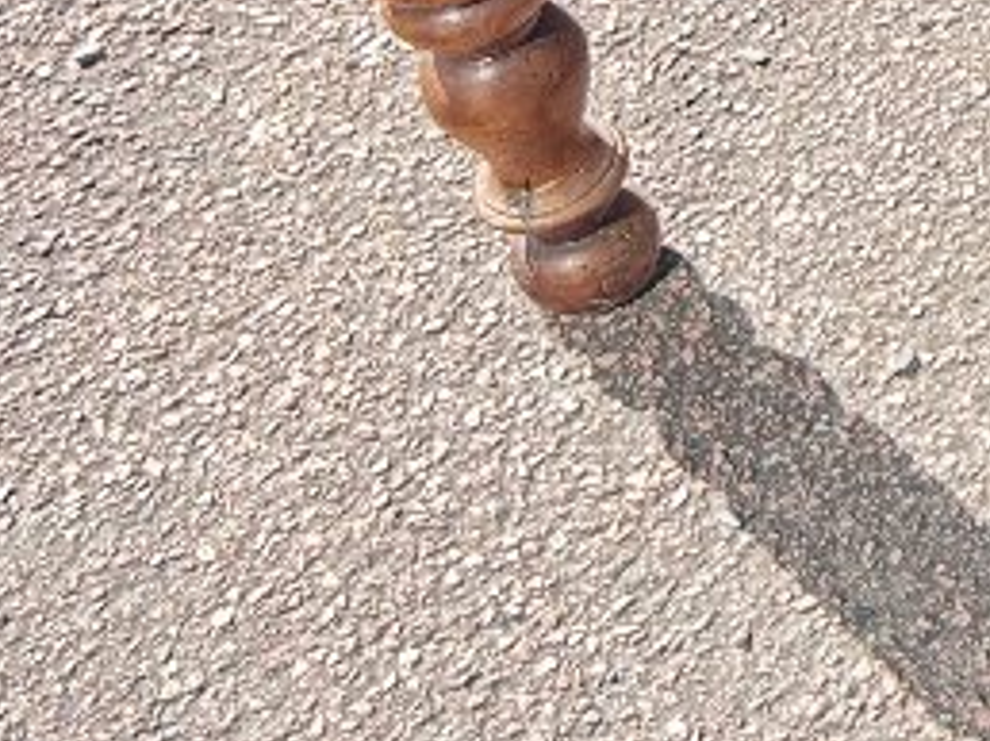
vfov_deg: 11.3
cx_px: 1949
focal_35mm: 121
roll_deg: +0.2
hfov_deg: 13.9
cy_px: -603
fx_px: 3457
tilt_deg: -35.8
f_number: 1.5
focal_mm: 5.7
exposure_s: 1/426
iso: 50
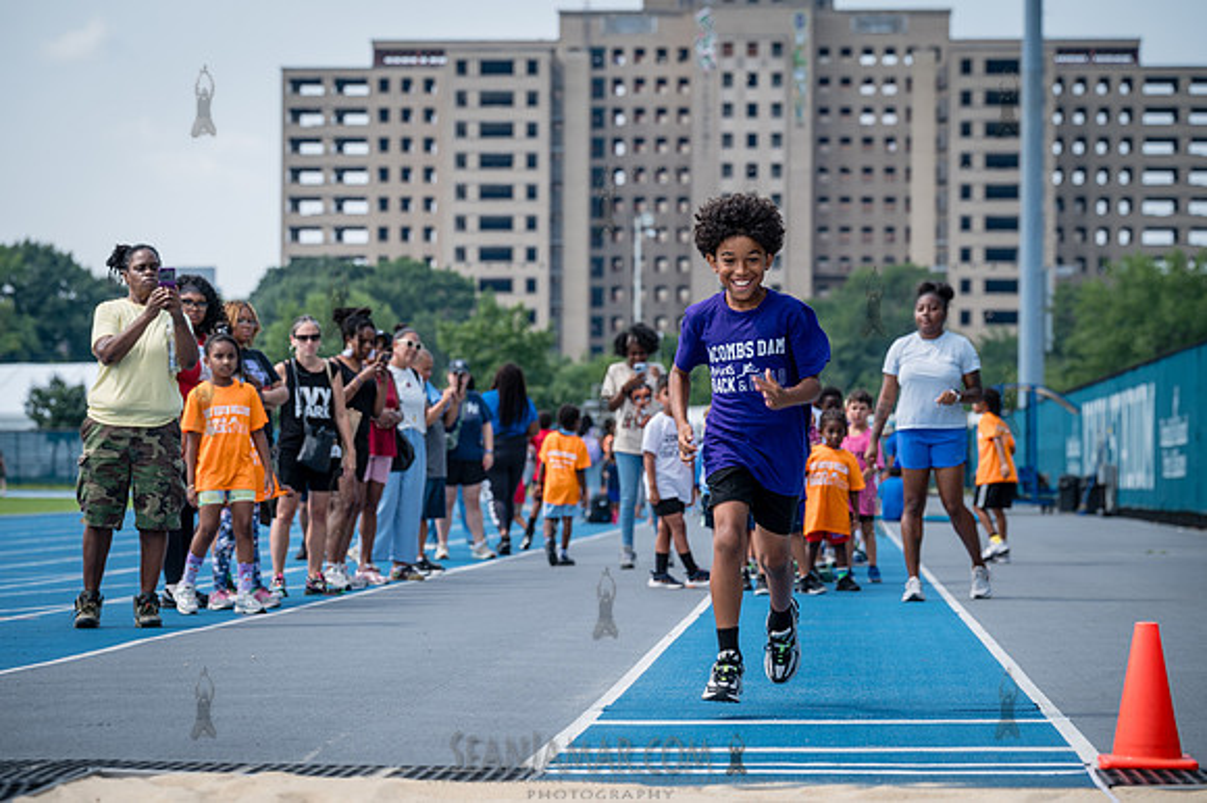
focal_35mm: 116
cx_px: 604
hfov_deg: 17.7
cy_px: 402
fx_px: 3876
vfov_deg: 11.8
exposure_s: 1/320
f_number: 5
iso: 100
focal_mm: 113
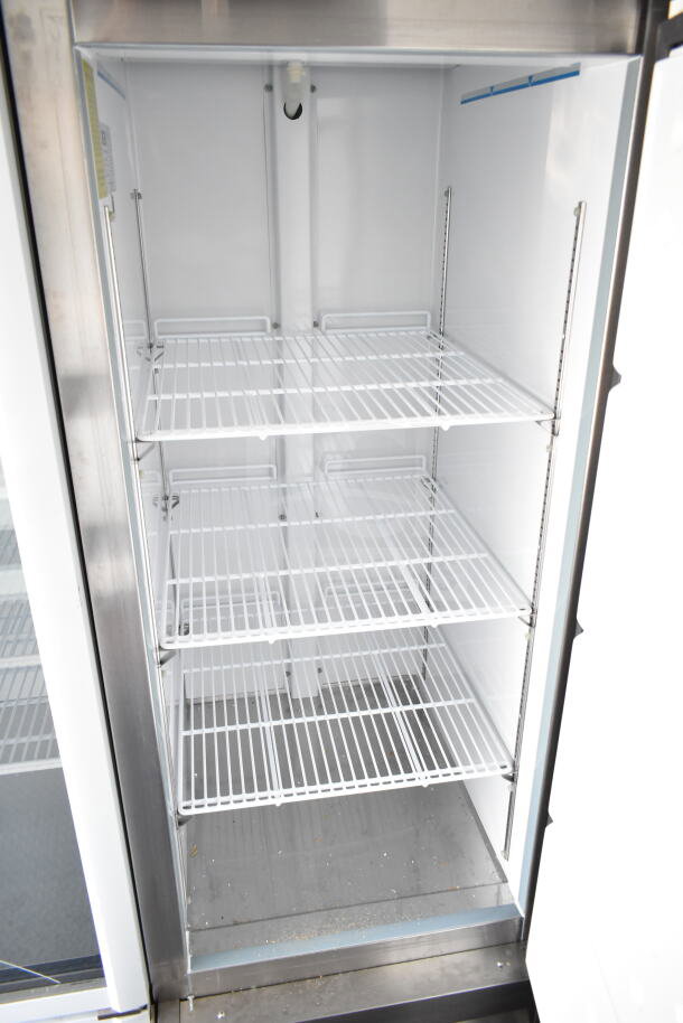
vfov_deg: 67.4
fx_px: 768
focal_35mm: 27
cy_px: 512
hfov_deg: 48.0
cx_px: 342
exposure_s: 1/60
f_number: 4
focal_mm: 18
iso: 1600
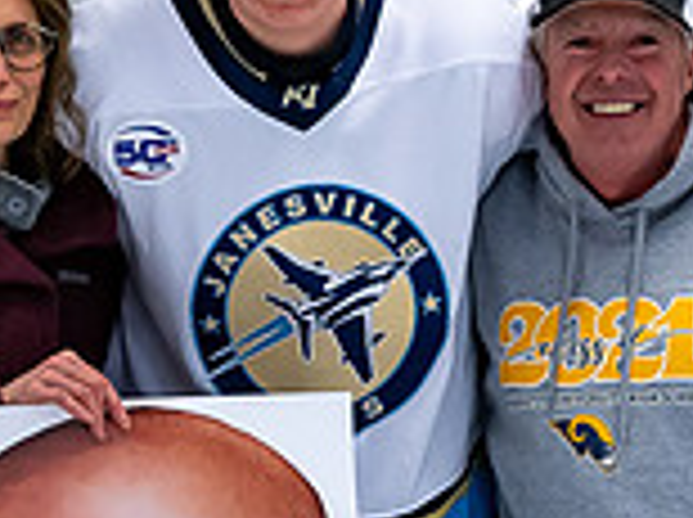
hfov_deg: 5.5
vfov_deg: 4.1
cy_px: 343
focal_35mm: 358
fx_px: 7156
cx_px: 313
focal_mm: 48
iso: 500
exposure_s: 1/250
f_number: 4.5
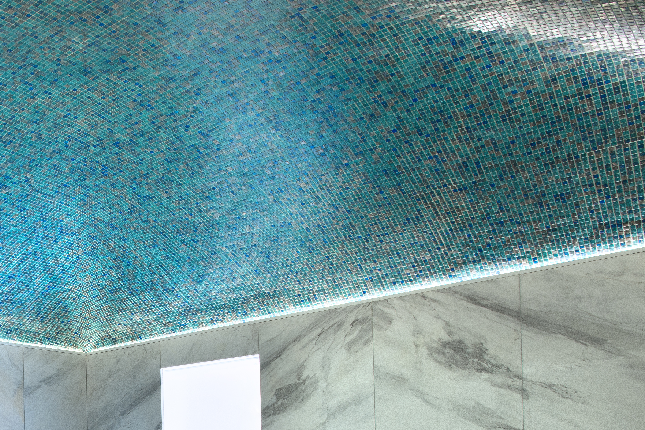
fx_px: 735
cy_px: 477
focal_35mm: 41
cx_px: 45
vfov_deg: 29.3
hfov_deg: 42.7
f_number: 11
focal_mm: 17
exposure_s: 3
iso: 400
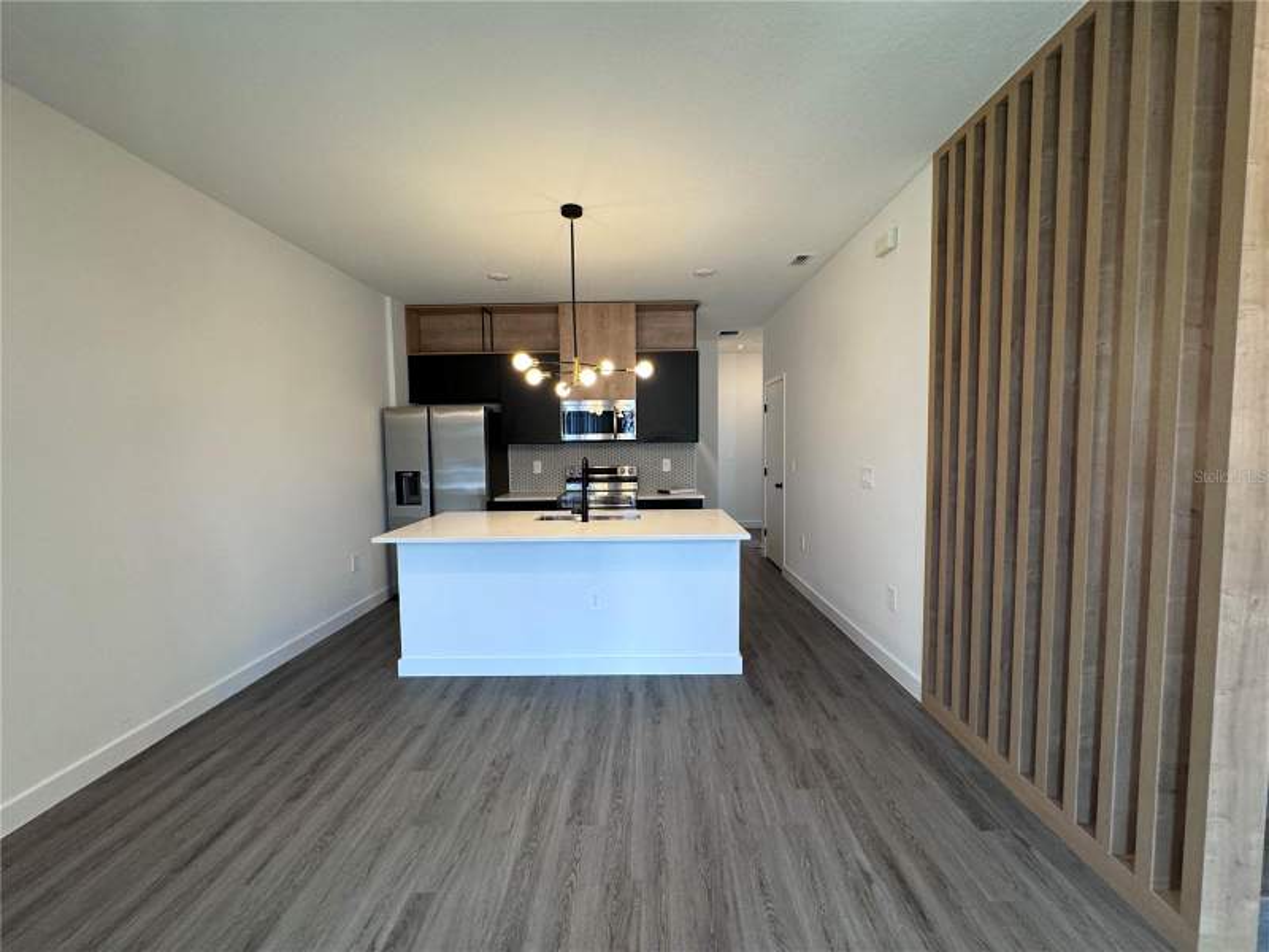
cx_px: 634
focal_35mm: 14
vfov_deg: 85.7
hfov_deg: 102.1
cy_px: 476
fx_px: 513
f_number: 2.2
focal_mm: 2.22
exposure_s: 1/120
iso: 250
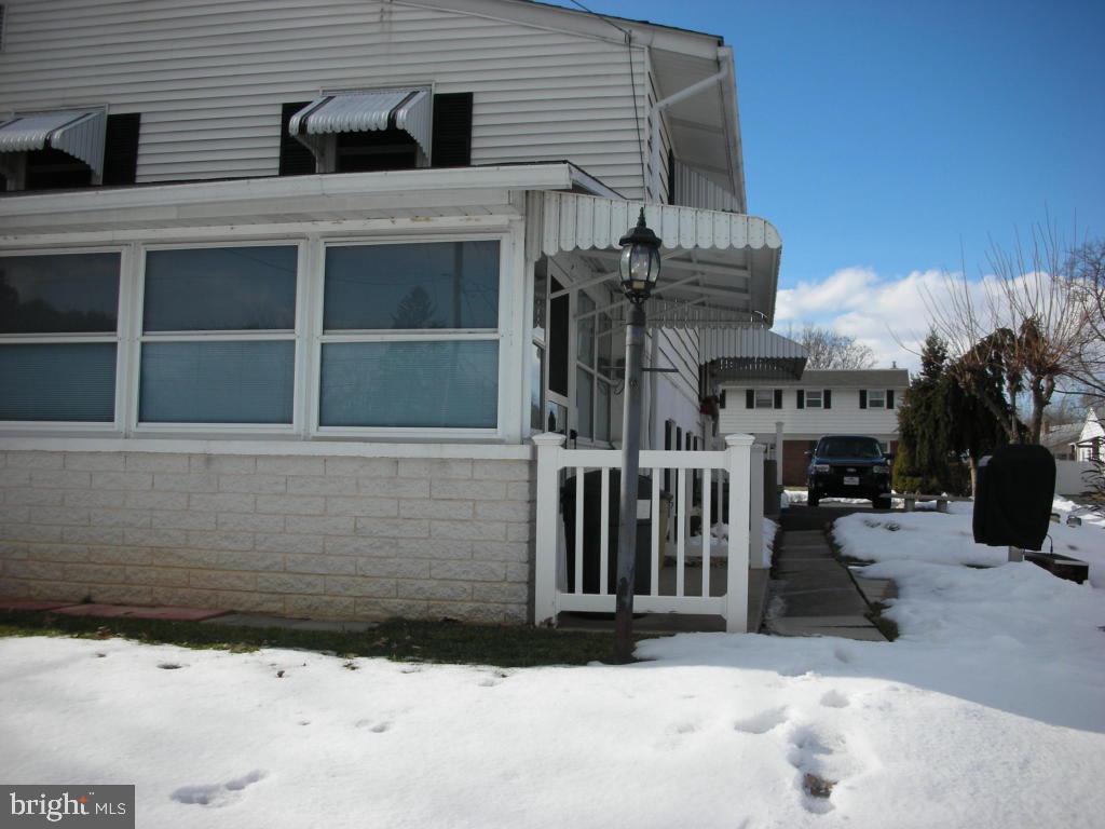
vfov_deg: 40.7
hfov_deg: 52.6
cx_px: 552
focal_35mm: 35
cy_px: 414
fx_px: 1117
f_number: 8.5
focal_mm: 5.8
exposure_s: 1/139
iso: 50
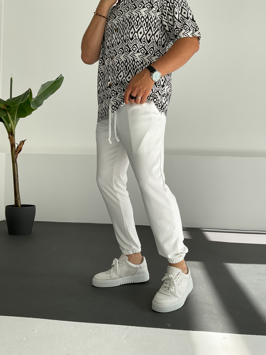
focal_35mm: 29
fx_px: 297
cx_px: 133
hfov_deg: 48.2
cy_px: 178
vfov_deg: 61.7
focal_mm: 3
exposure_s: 1/500
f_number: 1.8
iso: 16
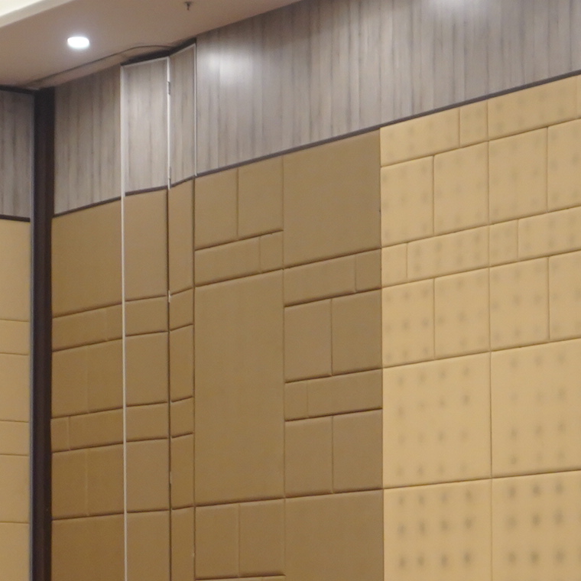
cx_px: 6
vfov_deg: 11.3
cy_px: 495
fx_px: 2924
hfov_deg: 11.2
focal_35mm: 154
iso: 1600
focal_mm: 35
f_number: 2.8
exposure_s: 1/100
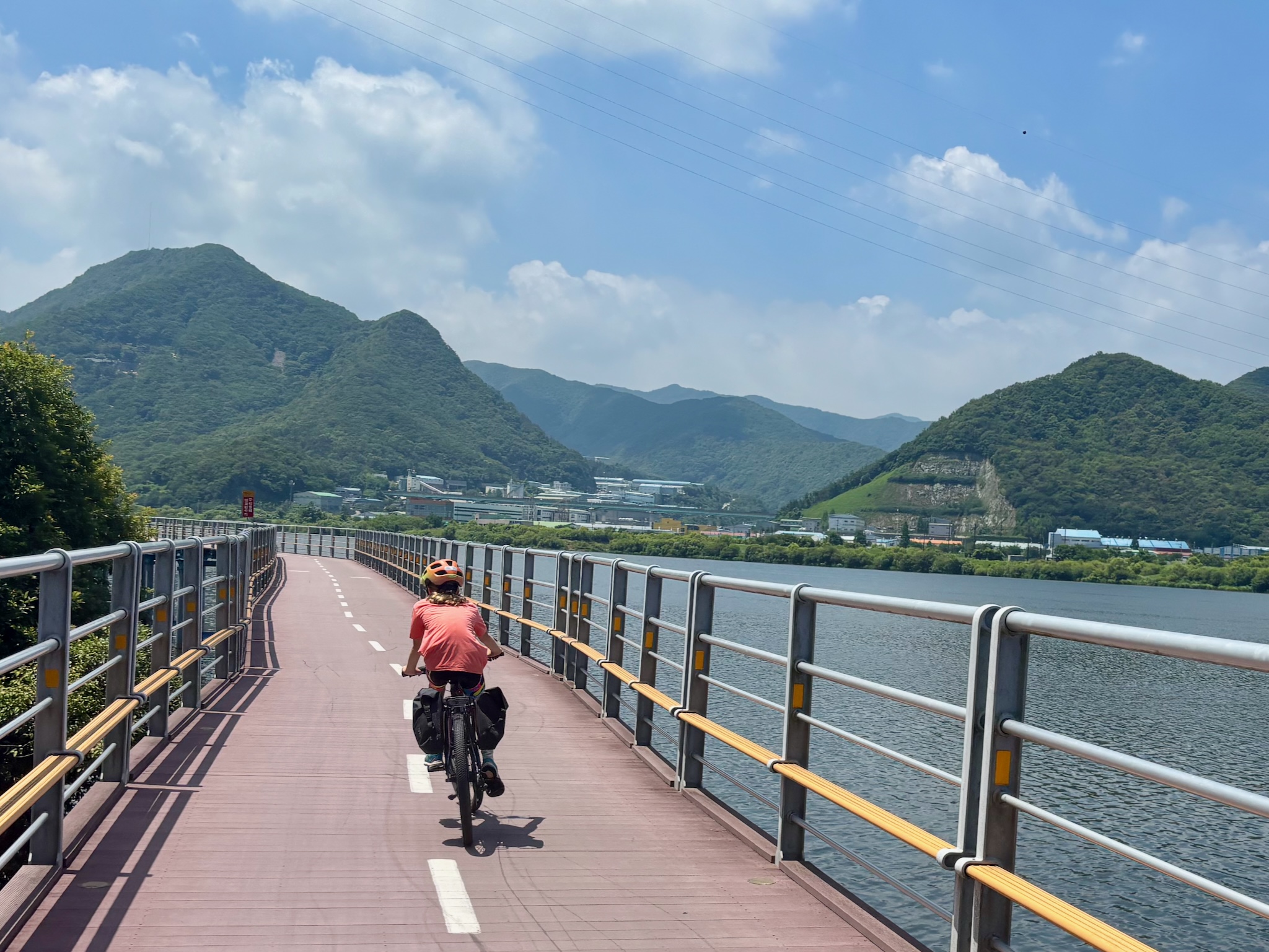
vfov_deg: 53.1
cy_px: 476
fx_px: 953
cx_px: 634
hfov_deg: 67.3
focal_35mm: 26
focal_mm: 5.96
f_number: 1.6
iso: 50
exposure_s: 1/4854
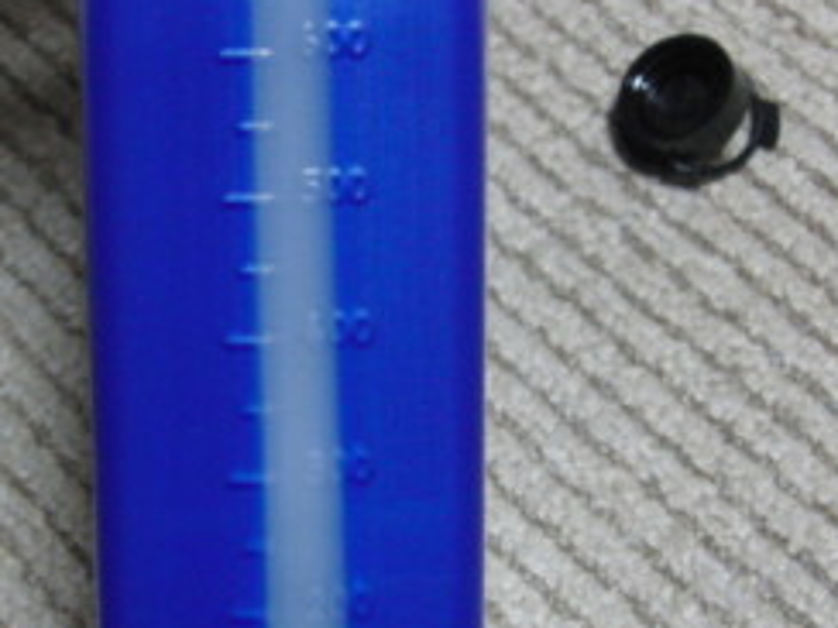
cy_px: 271
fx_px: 2009
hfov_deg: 23.4
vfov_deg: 17.8
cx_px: 223
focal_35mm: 83
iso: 400
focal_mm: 7.9
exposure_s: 1/25
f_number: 3.2
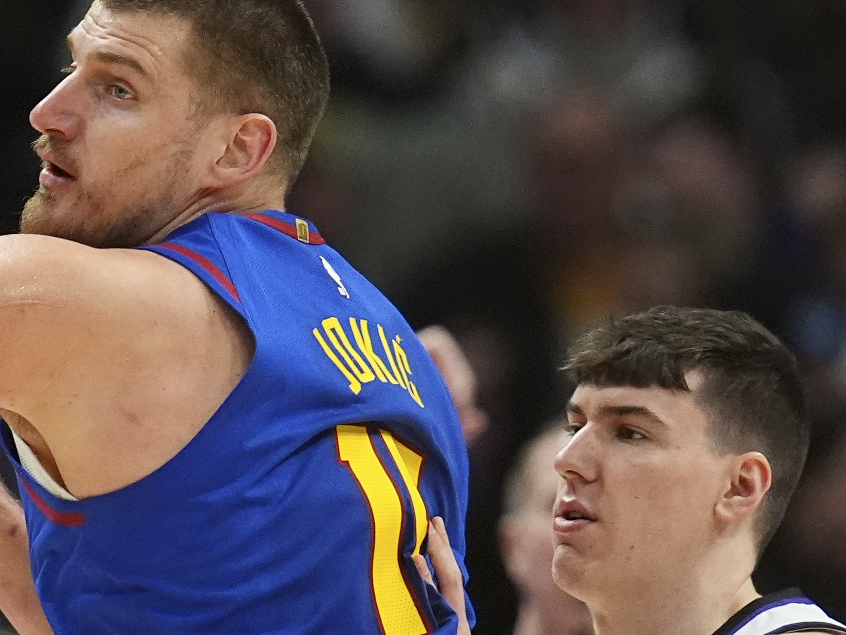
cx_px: 64
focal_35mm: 1327
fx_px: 32434
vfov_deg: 1.1
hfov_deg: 1.5
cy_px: 406
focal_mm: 400
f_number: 3.5
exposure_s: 1/2000
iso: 5000
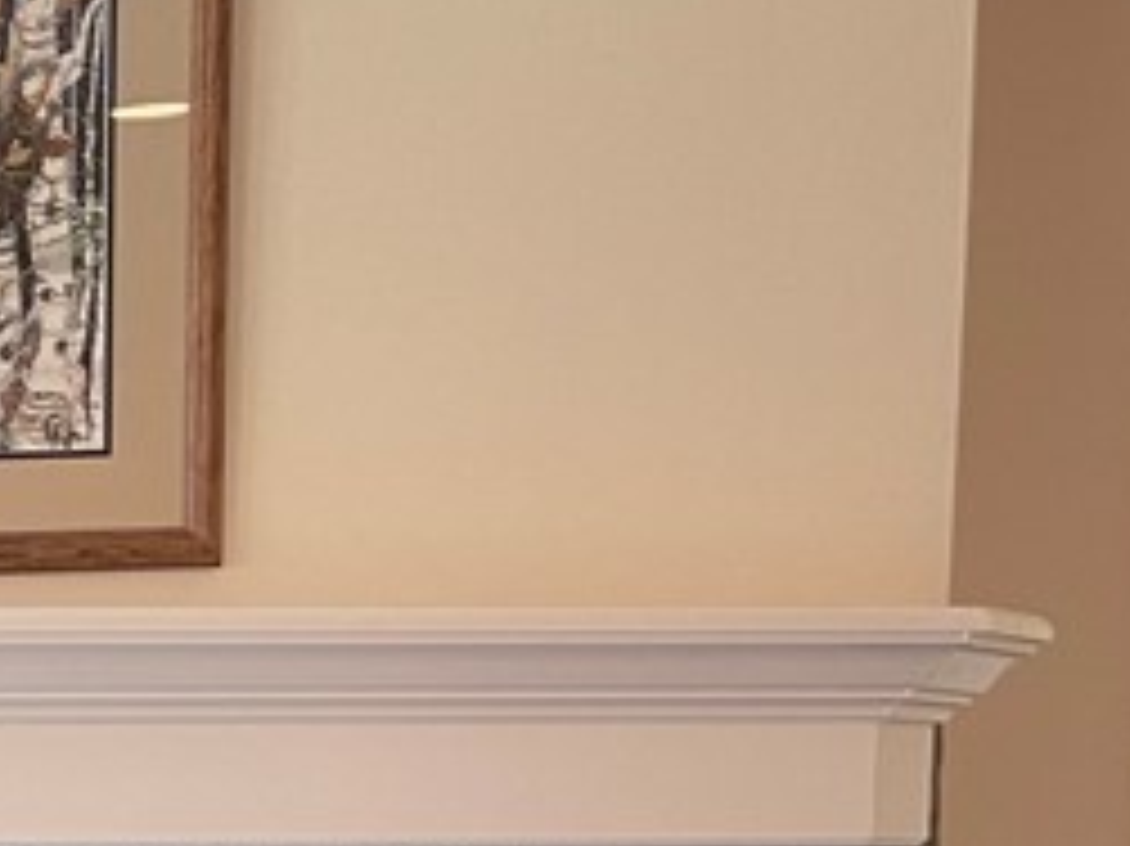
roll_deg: +0.0
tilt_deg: -5.7
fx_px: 3459
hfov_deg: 15.4
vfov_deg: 13.4
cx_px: -1040
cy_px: 1161
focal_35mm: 106
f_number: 1.6
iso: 80
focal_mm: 5.1
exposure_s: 1/60
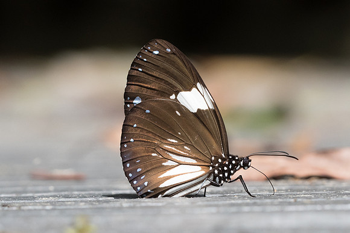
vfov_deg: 3.3
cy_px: 157
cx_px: 175
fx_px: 4017
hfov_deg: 5.0
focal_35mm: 413
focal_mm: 150
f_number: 9
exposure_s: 1/1250
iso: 800
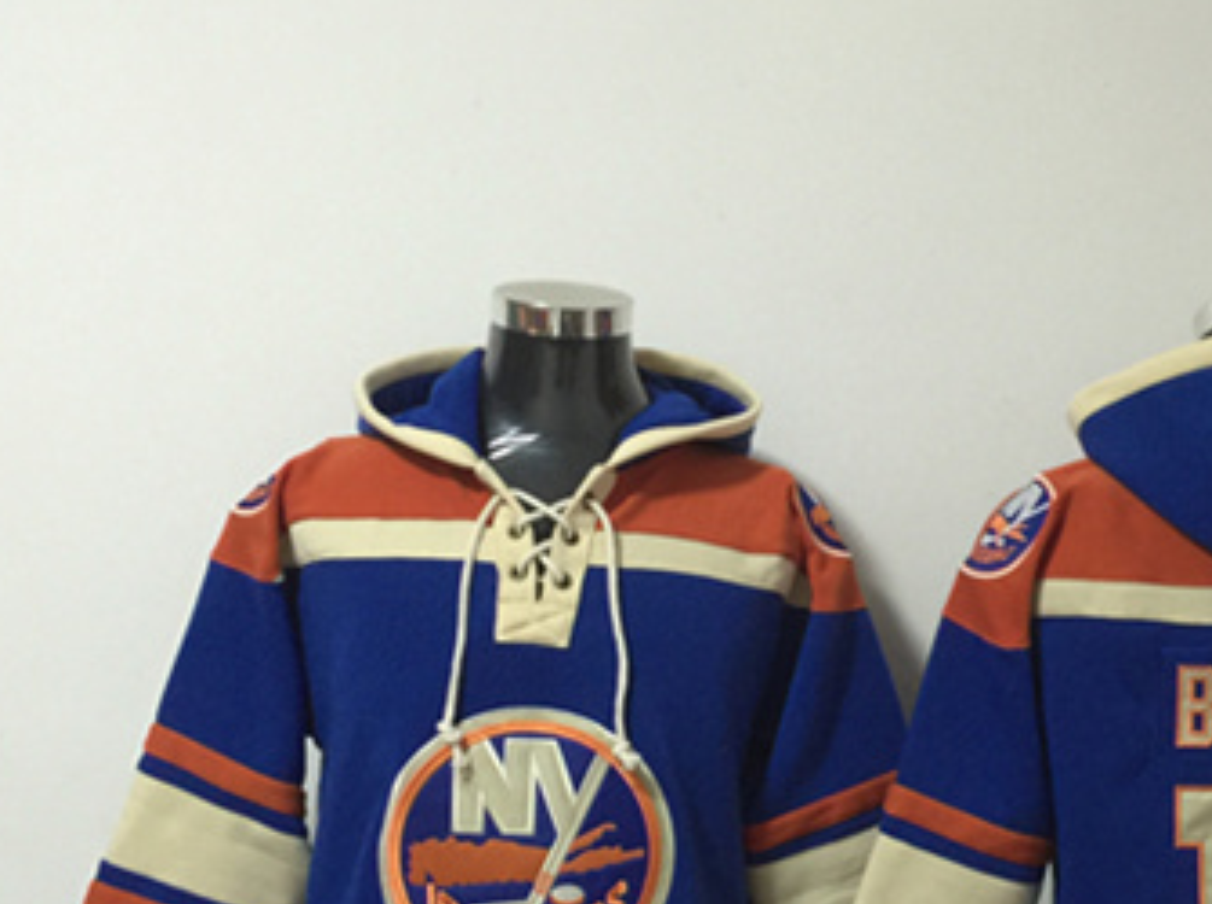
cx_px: 857
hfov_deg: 36.3
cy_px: 606
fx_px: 1817
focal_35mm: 52
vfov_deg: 27.8
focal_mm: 4.15
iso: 125
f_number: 2.2
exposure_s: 1/10
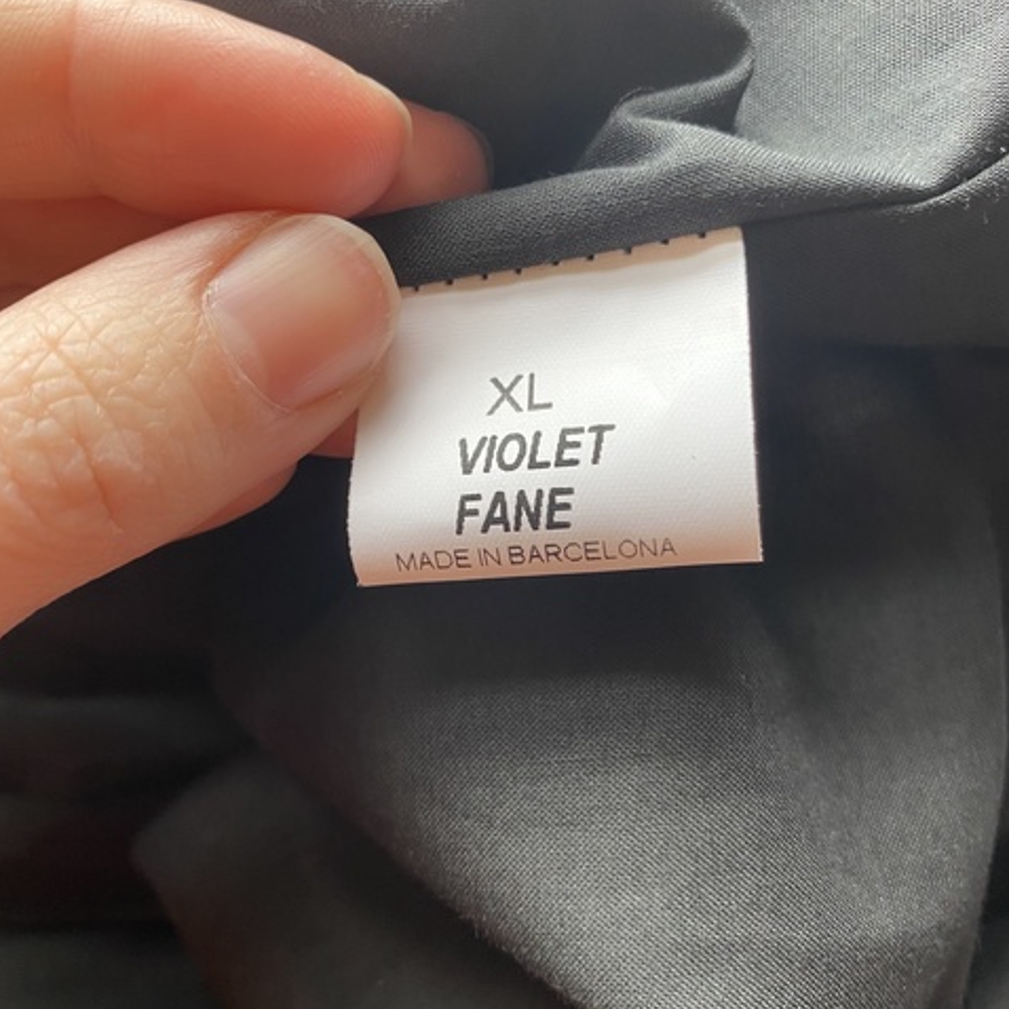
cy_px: 510
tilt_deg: -68.0
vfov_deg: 52.5
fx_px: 1022
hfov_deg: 52.5
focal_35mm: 31
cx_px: 500
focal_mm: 4.25
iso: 100
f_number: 1.8
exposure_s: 1/50
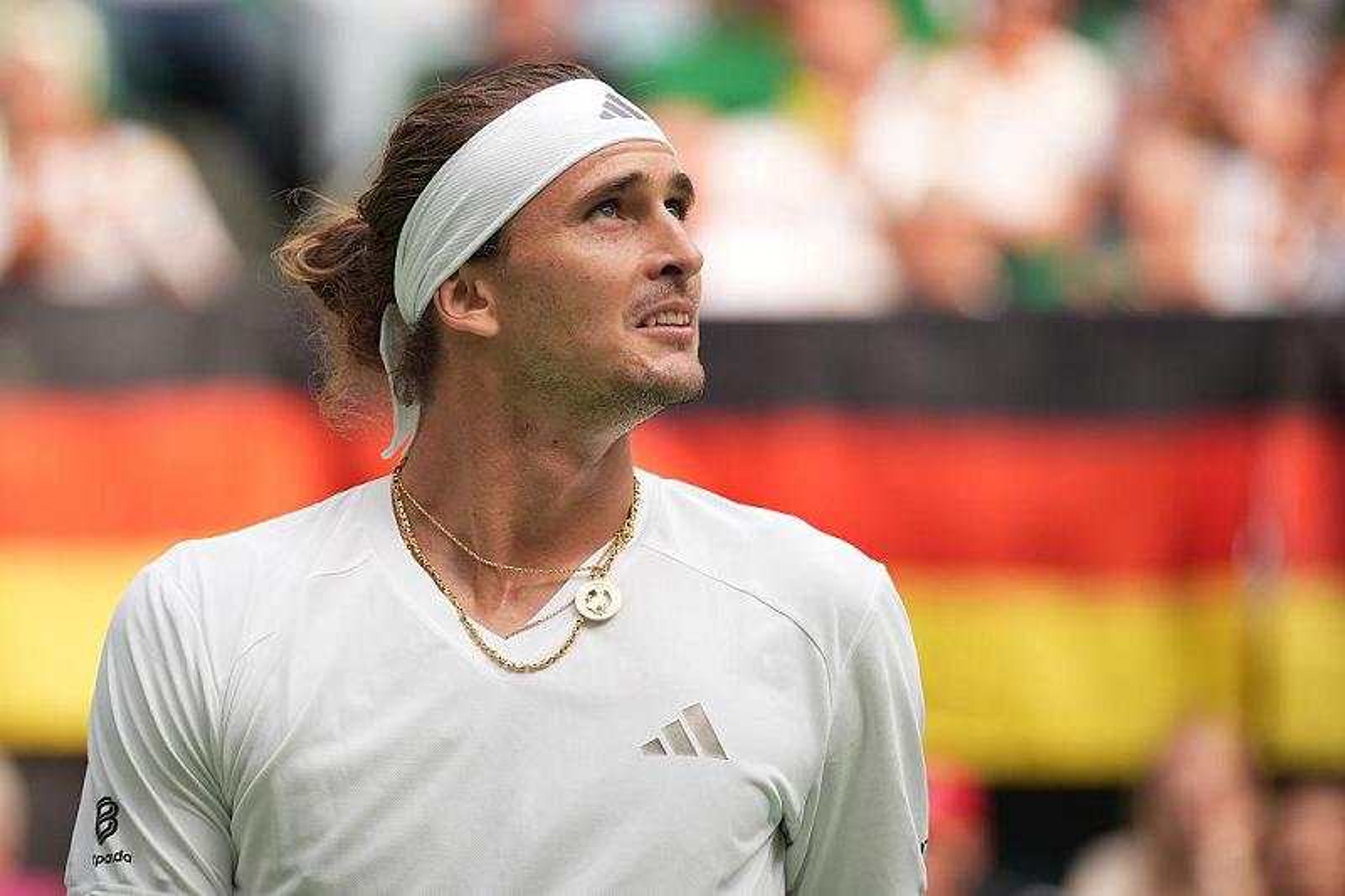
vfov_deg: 3.9
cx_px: 672
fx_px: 13036
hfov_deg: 5.9
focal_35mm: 349
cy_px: 448
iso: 1250
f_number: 4.5
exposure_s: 1/2083
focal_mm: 349
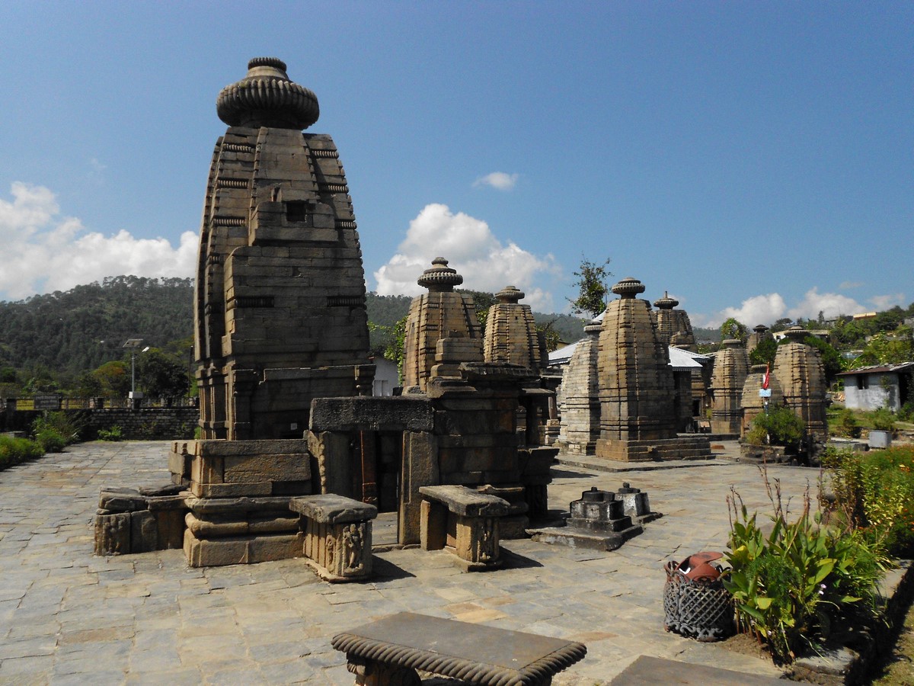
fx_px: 766
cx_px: 457
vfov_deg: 48.2
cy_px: 343
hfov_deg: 61.7
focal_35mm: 29
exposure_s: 1/500
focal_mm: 5.1
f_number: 8.5
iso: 80
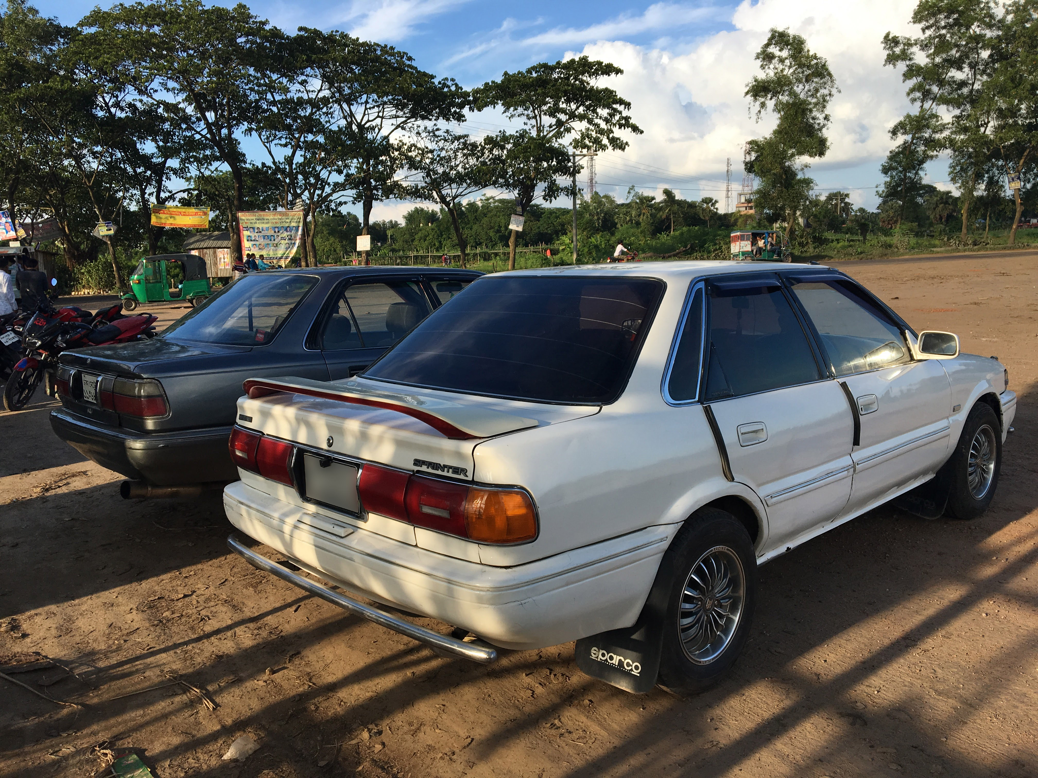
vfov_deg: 48.2
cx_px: 519
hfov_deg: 61.7
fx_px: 870
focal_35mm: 29
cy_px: 389
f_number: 2.2
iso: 25
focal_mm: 4.15
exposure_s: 1/845
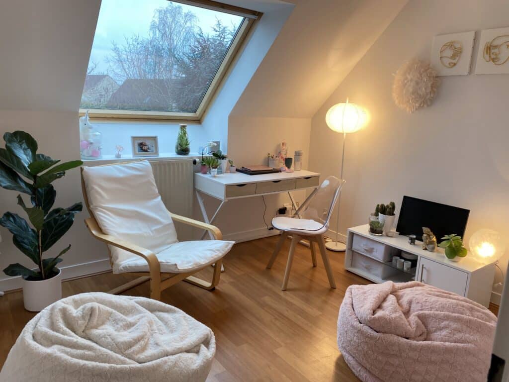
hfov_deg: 67.3
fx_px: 382
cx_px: 254
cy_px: 191
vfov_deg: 53.1
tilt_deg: -12.2
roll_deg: -2.5
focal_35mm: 26
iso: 50
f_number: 1.8
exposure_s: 1/100
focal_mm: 4.25
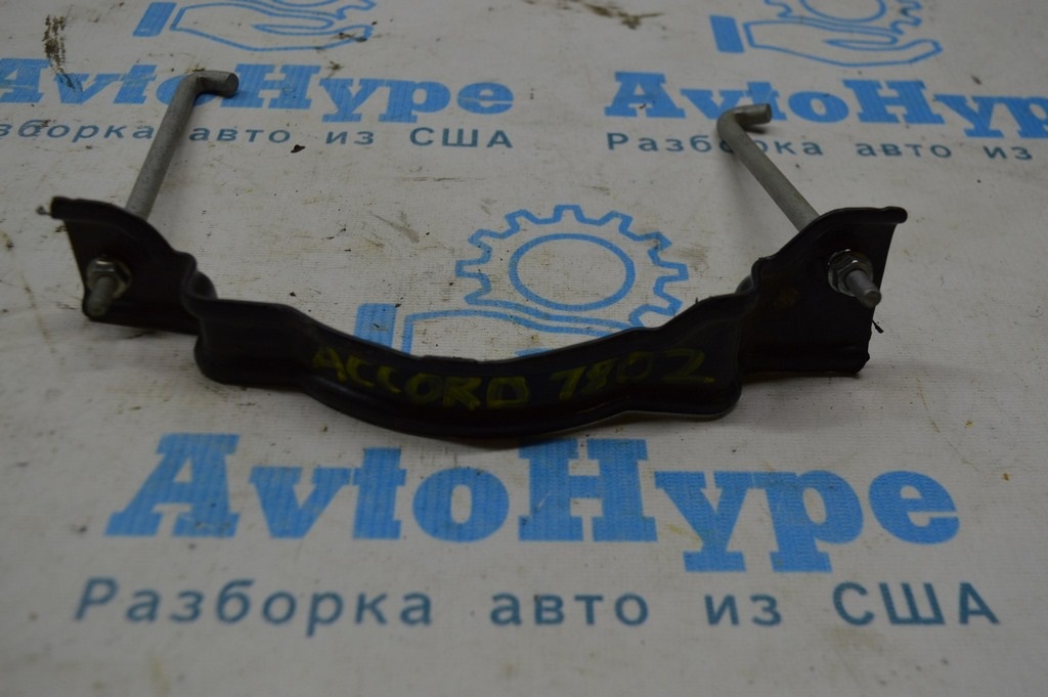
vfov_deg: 35.4
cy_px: 348
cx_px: 524
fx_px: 1091
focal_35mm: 38
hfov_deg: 51.3
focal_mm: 25
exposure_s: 1/125
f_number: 5.6
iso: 400
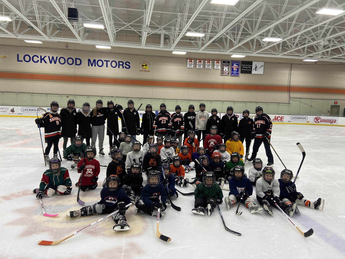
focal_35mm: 26
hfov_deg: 67.3
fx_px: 259
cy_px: 130
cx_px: 172
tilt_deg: -6.2
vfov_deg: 53.1
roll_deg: -1.7
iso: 125
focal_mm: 4.25
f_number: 1.8
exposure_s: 1/120
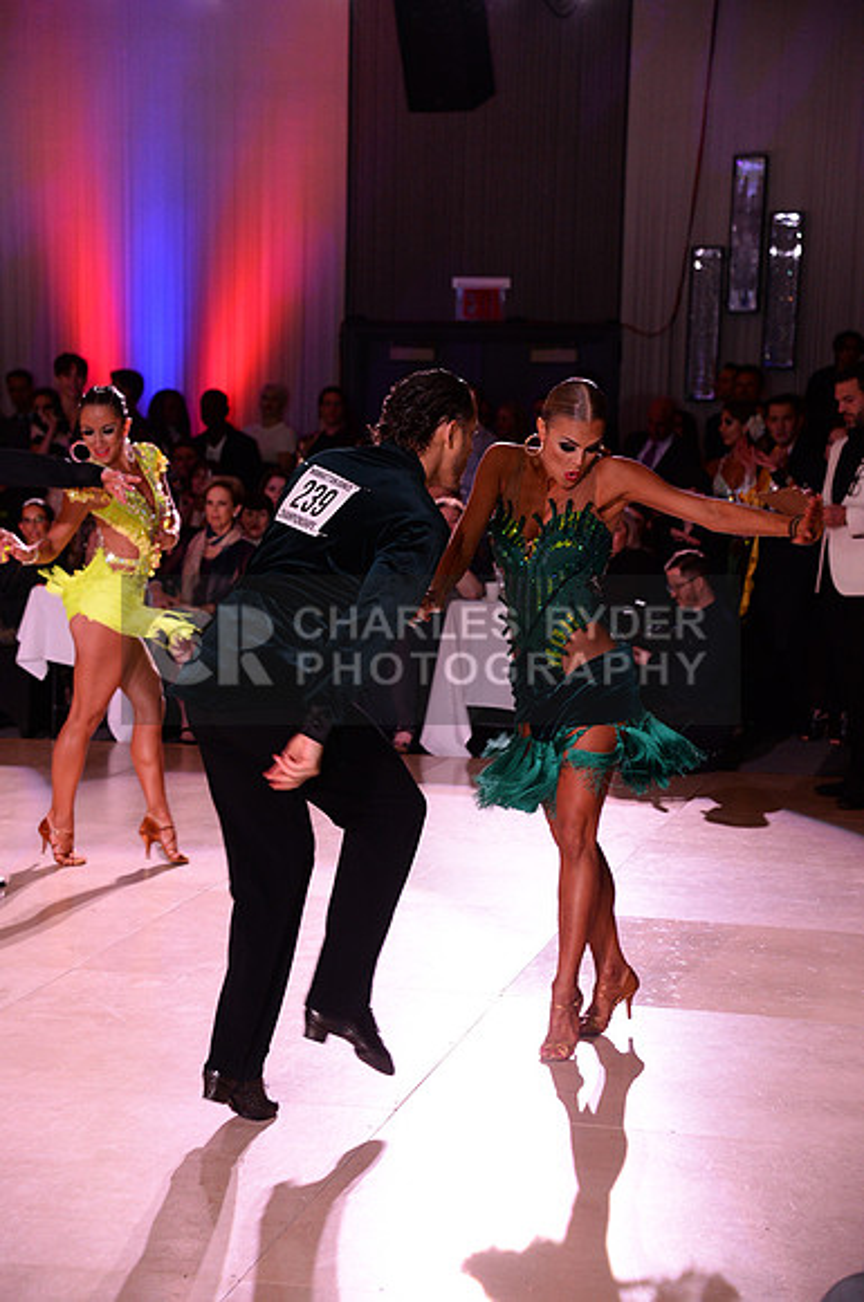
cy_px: 651
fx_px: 2816
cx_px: 432
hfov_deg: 17.4
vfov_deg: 26.0
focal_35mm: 78
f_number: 5
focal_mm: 78
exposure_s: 1/250
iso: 2500
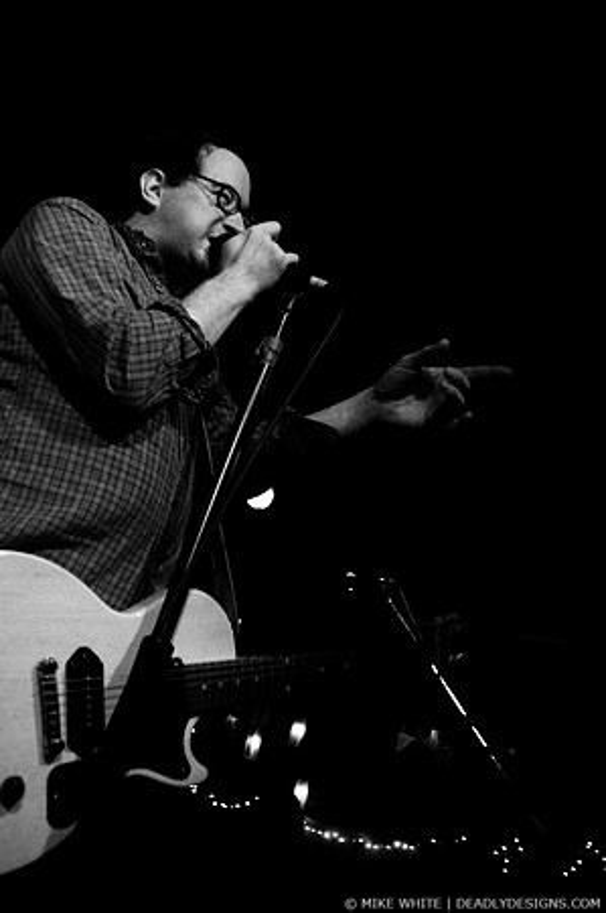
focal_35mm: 30
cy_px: 456
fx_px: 759
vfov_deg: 62.0
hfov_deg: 43.5
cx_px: 303
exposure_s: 1/50
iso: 800
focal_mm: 20
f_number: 2.8
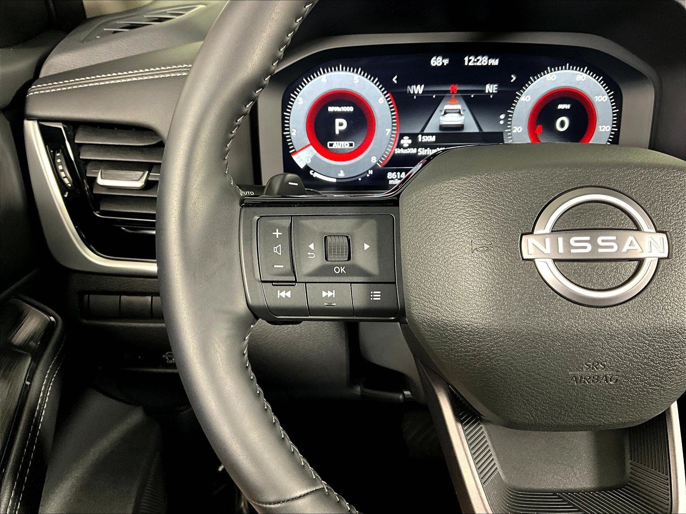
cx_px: 343
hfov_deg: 61.7
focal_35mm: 29
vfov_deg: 48.2
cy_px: 257
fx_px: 575
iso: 200
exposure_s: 1/60
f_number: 1.8
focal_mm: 3
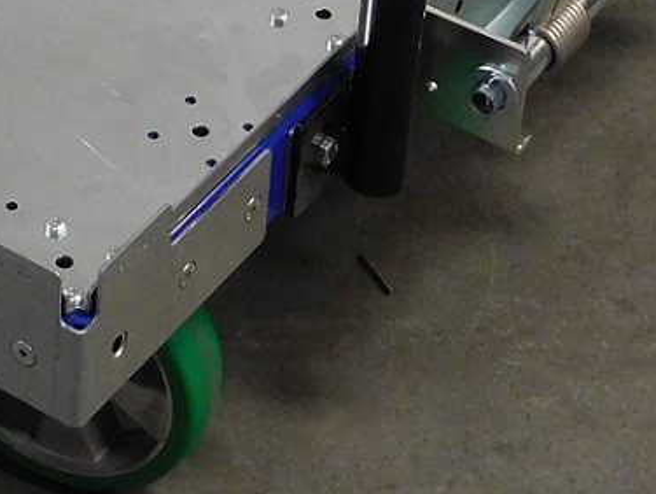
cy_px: -428
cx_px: -59
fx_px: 3187
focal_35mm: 168
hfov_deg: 11.6
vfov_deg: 8.5
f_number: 3.9
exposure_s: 1/30
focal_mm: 7.1
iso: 320
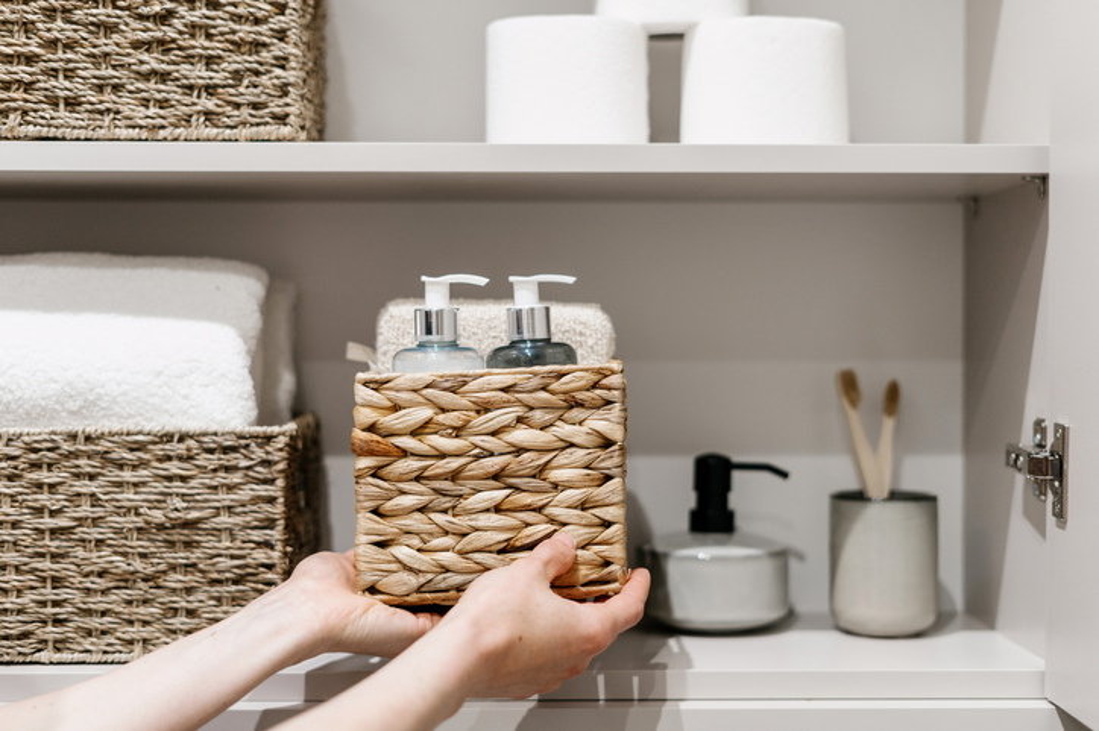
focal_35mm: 50
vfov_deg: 27.0
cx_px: 550
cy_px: 366
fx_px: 1526
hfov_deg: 39.6
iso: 640
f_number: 2.2
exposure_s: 1/100
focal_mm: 50
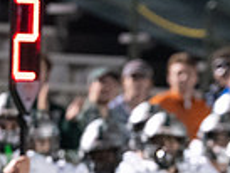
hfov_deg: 1.7
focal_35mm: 1146
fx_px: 7621
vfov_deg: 1.3
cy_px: 266
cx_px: 325
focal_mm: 200
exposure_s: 1/1250
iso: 4000
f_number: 2.8
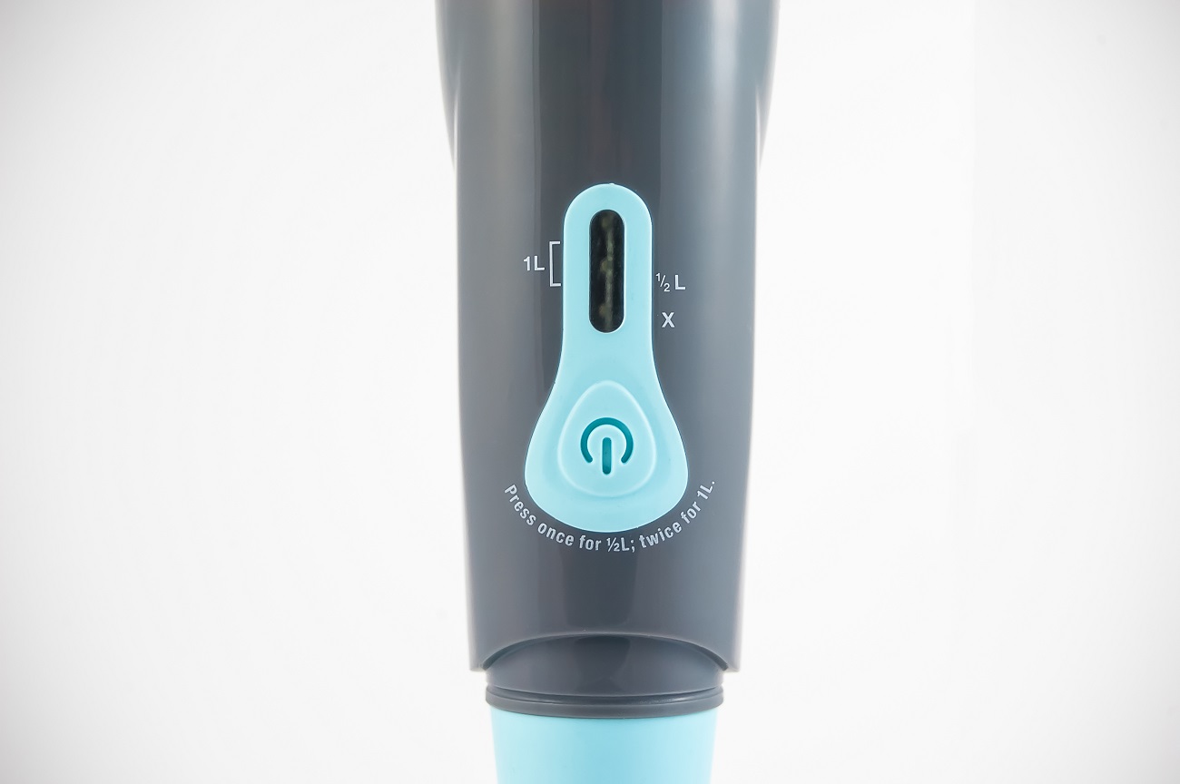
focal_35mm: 75
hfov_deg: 27.0
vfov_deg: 18.1
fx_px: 2456
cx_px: 590
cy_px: 392
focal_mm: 50
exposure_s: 1/100
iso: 250
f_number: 5.6
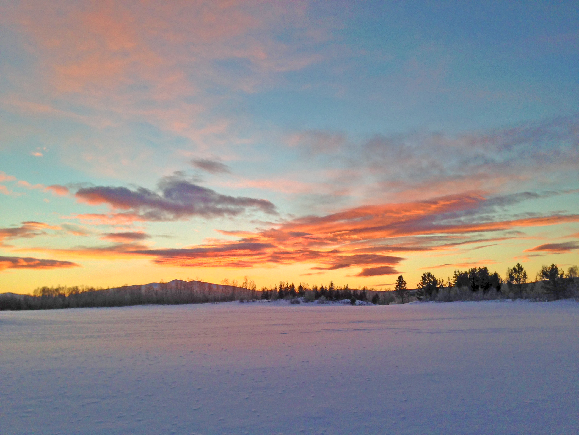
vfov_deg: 42.9
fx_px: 552
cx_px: 290
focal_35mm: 33
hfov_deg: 55.4
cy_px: 218
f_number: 2.4
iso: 50
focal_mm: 4.12
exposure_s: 1/306
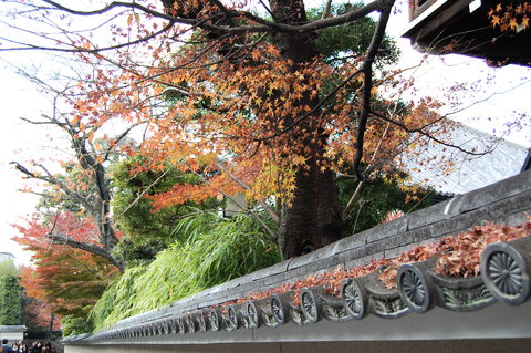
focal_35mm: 39
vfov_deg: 34.1
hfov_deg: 49.6
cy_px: 176
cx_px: 266
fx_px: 575
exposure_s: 1/125
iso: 400
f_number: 5.6
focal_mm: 26
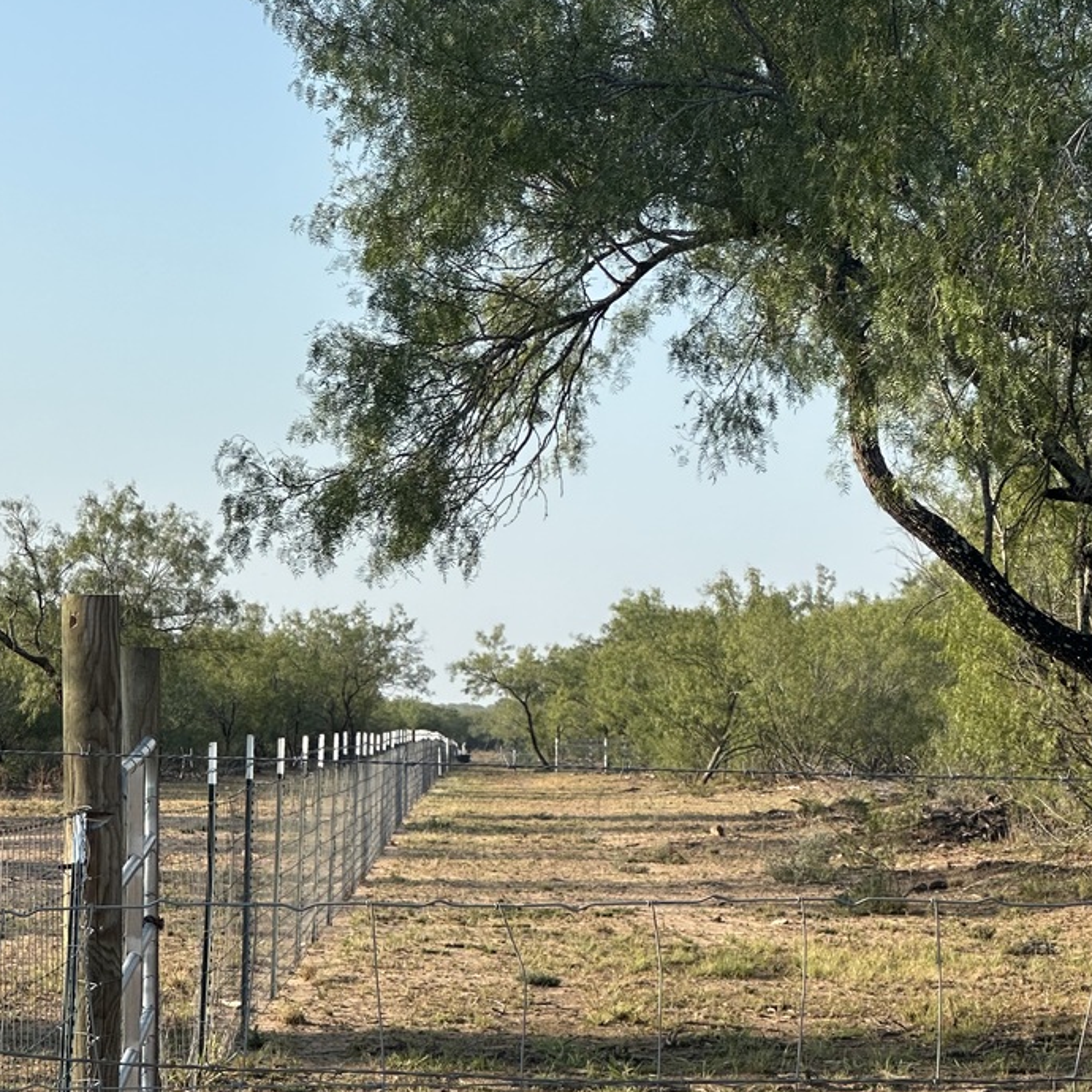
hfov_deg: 12.3
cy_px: 717
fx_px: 5068
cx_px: 719
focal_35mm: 142
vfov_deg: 12.3
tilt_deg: +0.2
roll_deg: -1.3
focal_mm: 9
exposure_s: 1/359
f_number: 2.8
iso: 32
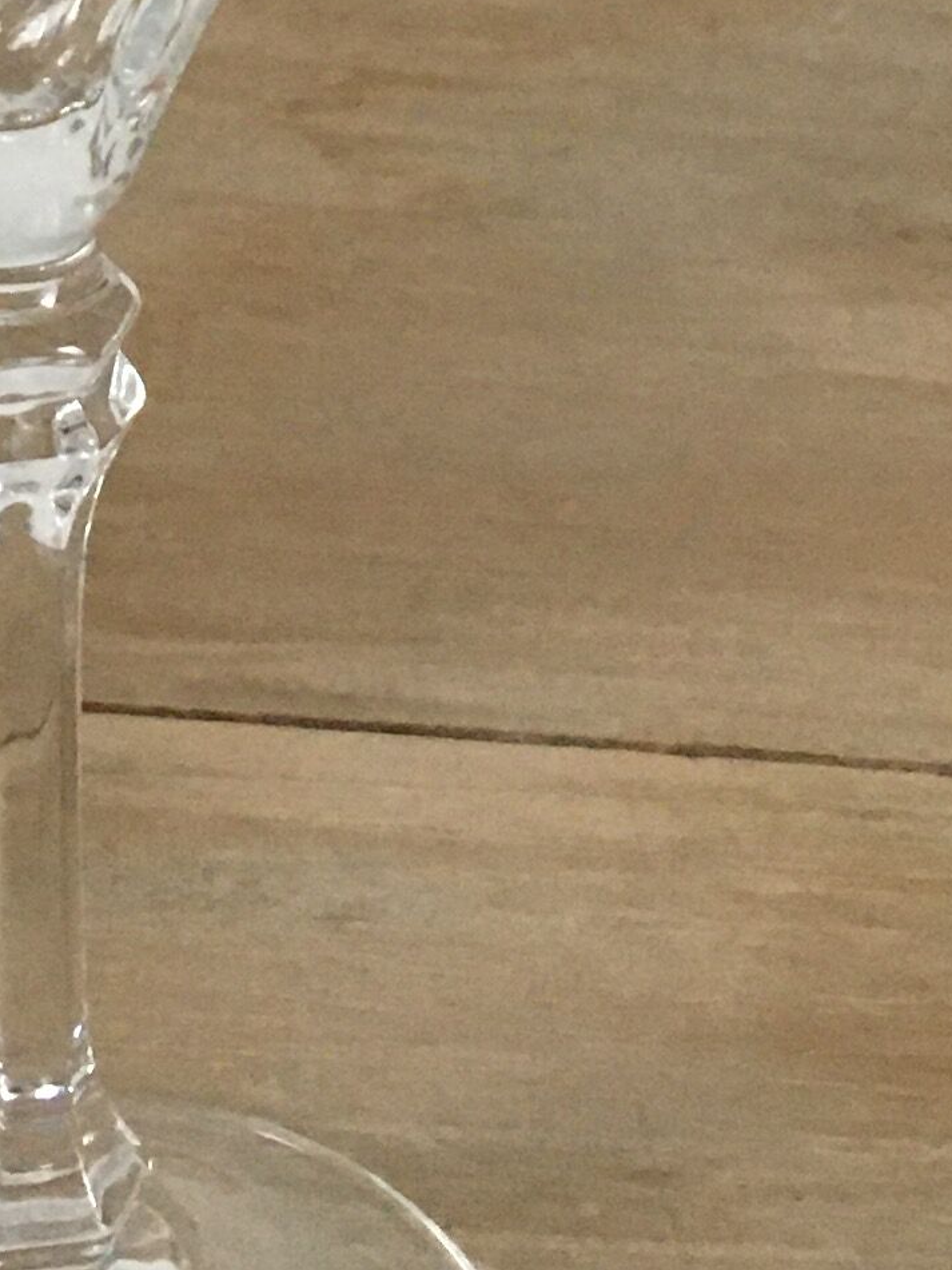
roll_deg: +1.1
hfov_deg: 12.0
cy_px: -588
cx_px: 115
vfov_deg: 15.0
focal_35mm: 123
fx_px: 4511
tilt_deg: -12.9
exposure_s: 1/33
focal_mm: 4.15
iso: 200
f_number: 2.2
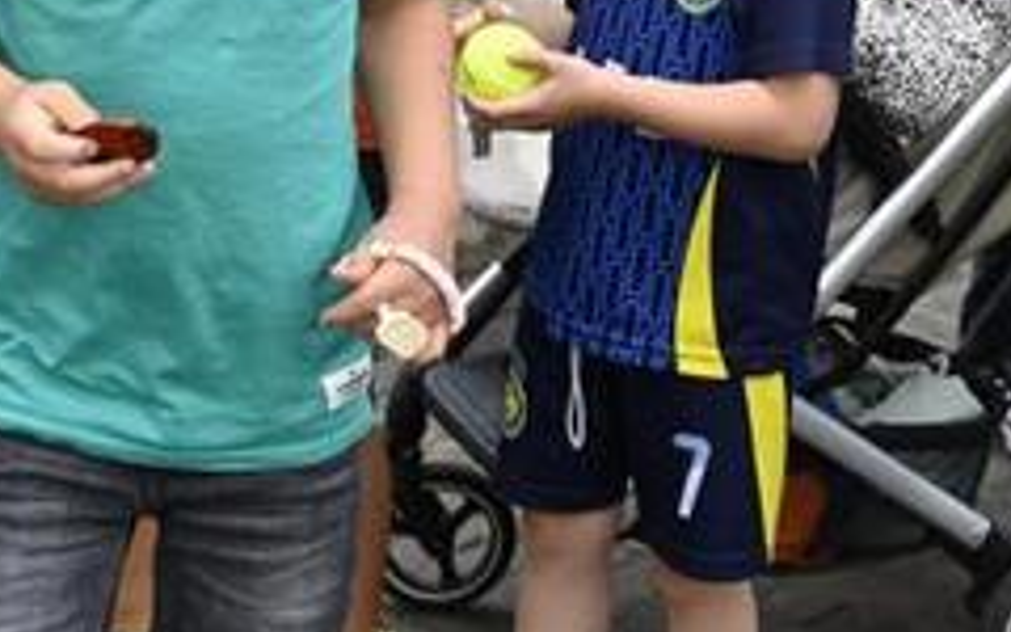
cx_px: 1180
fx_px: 3940
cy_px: -428
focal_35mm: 143
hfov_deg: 14.2
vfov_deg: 8.9
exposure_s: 1/250
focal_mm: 34
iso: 200
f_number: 4
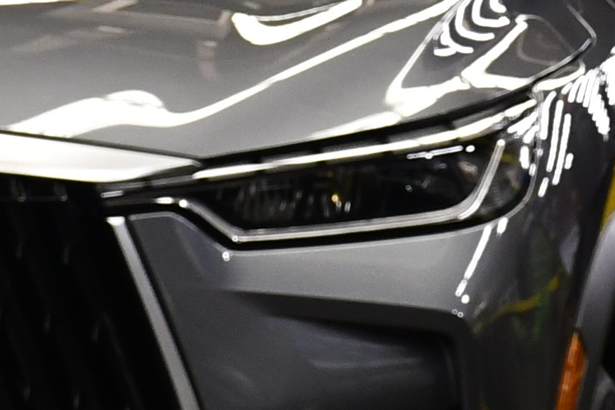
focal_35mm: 771
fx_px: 13170
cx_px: 367
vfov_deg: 1.8
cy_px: -14
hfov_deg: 2.7
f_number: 4
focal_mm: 80
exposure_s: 1/125
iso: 800
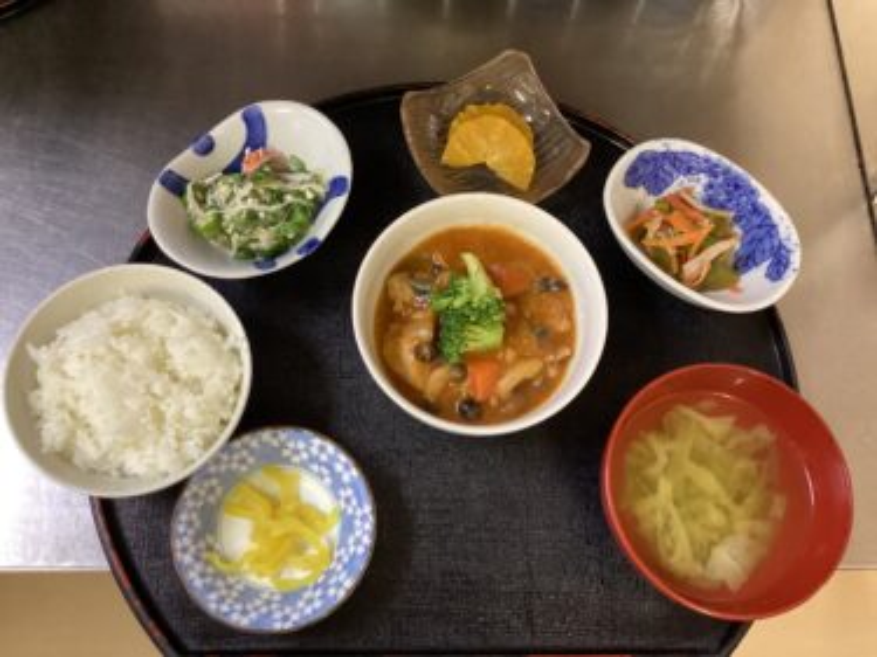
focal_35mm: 31
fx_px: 785
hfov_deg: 58.4
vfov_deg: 45.4
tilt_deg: -70.8
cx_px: 438
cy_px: 328
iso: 320
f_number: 2.4
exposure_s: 1/50
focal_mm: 3.3
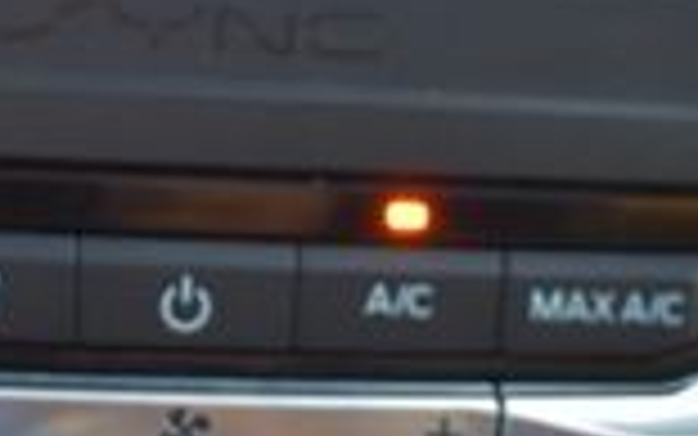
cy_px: 218
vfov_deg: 11.5
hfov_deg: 18.3
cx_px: 266
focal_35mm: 114
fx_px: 2169
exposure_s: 1/125
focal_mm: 18
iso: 800
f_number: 3.5
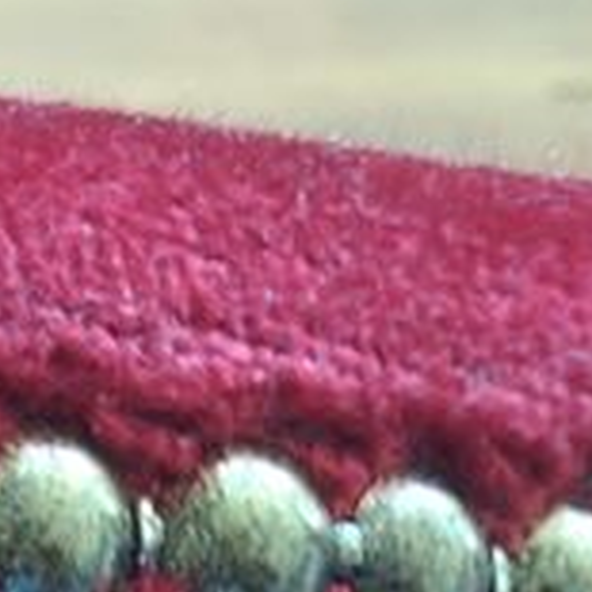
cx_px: -1188
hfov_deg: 10.0
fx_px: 2535
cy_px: 1295
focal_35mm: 131
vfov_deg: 11.6
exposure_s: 1/30
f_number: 1.8
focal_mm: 5.54
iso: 250
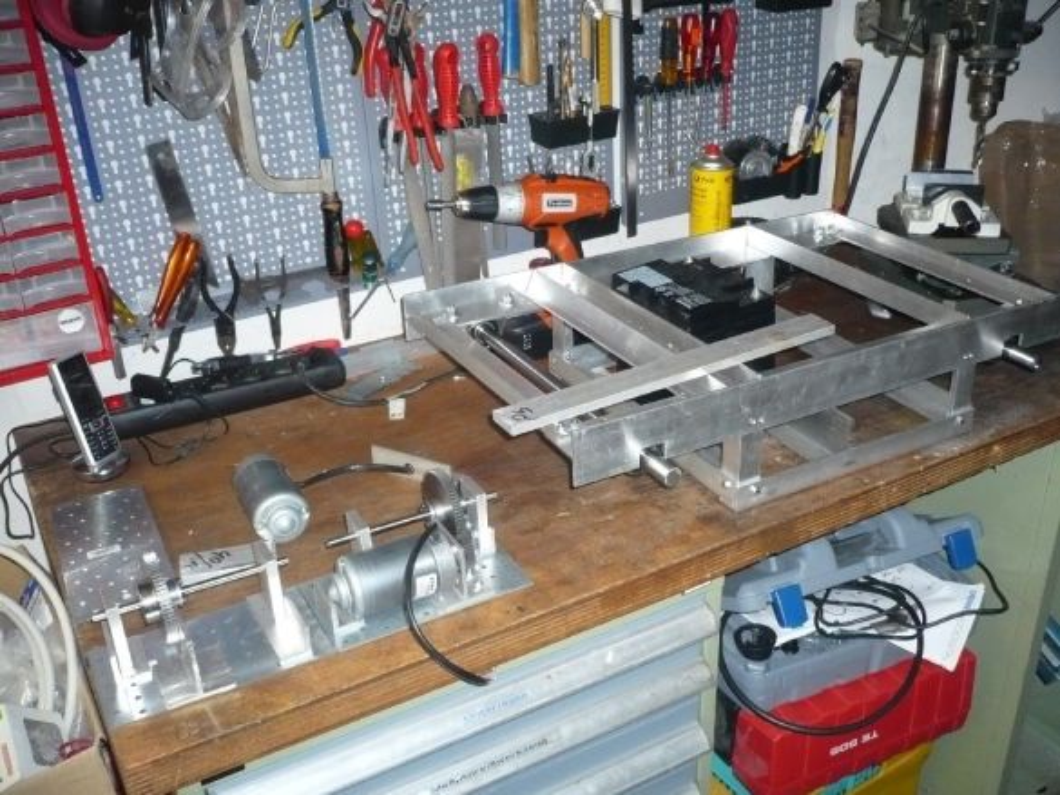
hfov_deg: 52.6
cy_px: 398
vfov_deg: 40.7
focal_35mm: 35
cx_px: 530
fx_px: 1072
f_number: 2.8
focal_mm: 5.8
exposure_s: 1/30
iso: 250
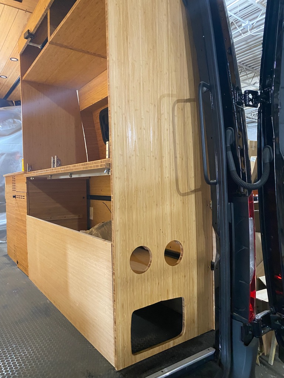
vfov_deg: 67.3
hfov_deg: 53.1
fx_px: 284
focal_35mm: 26
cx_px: 142
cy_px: 189
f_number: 1.8
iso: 500
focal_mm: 4.25
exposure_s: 1/39
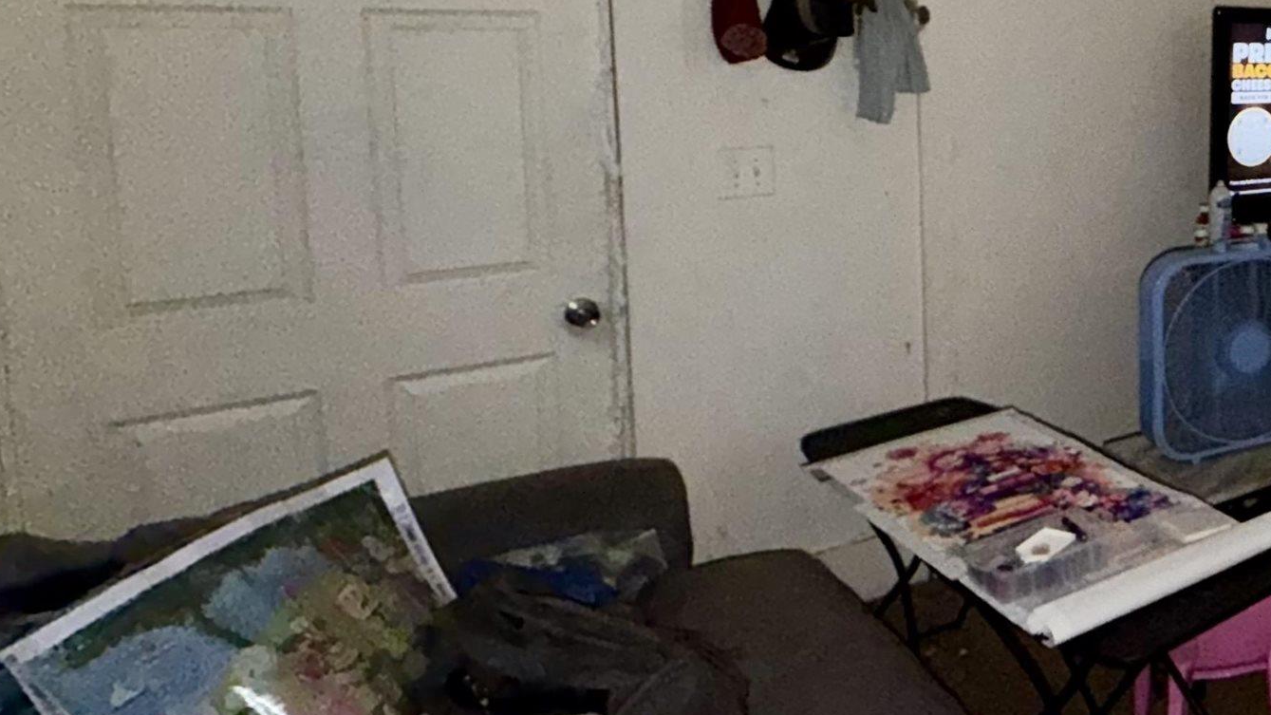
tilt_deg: -5.7
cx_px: 1445
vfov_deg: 32.7
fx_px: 1179
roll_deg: -1.3
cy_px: 135
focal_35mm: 35
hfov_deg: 42.4
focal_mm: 2.22
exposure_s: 1/33
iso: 250
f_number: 2.2
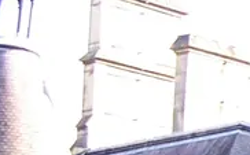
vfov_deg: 4.6
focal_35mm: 284
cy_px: 176
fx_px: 1931
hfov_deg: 6.7
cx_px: 731
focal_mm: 6.3
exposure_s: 1/125
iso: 80
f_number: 2.8
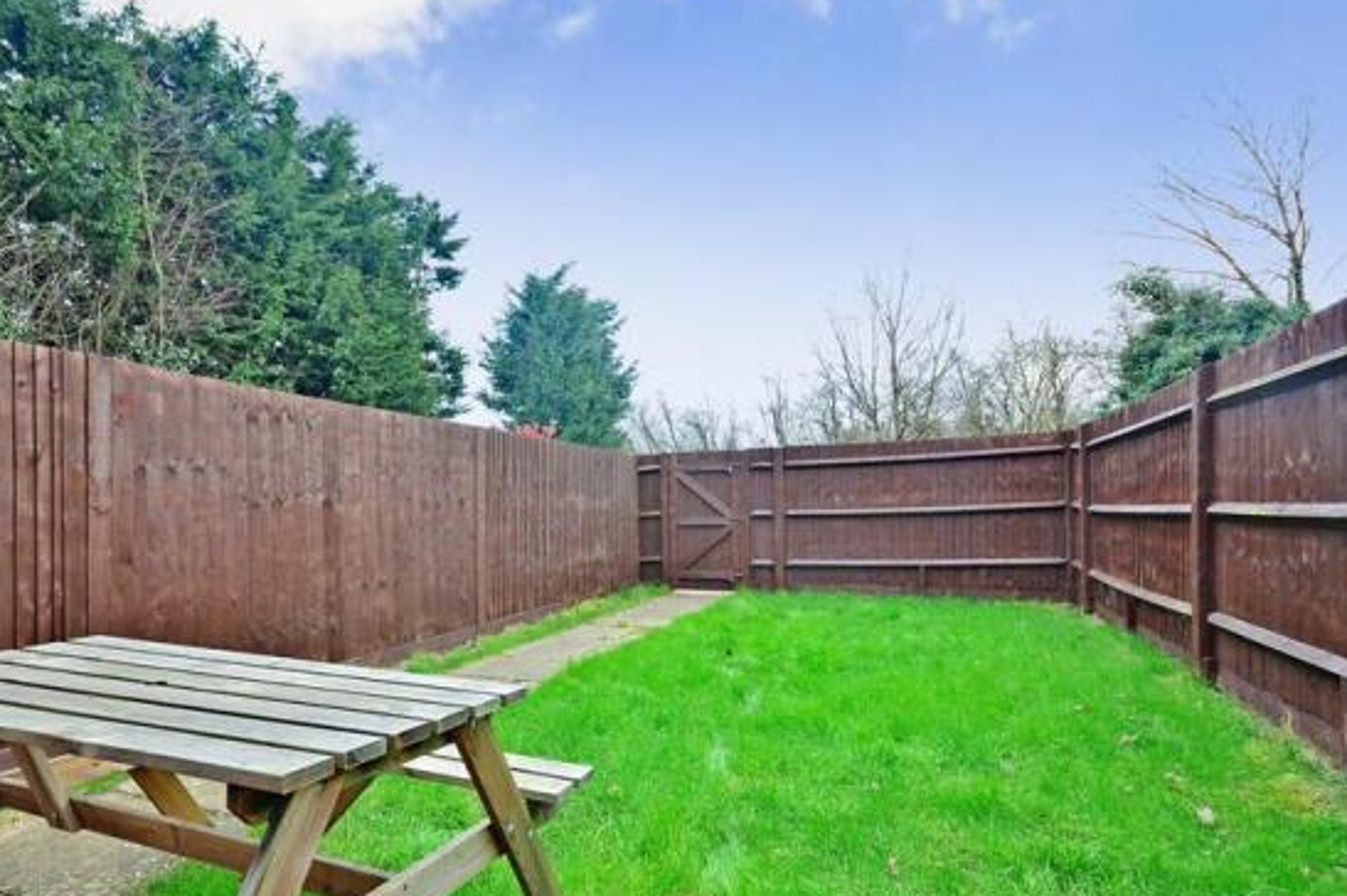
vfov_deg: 67.1
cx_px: 601
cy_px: 503
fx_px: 673
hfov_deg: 89.7
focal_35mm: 18
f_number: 10
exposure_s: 1/50
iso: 400
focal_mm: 10
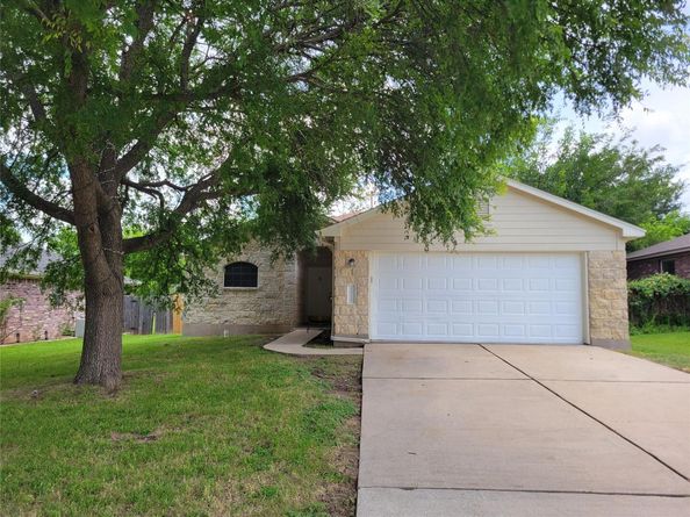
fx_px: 518
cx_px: 345
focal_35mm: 26
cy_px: 258
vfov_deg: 53.0
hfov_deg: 67.3
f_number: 1.8
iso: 40
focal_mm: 5.4
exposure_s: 1/756
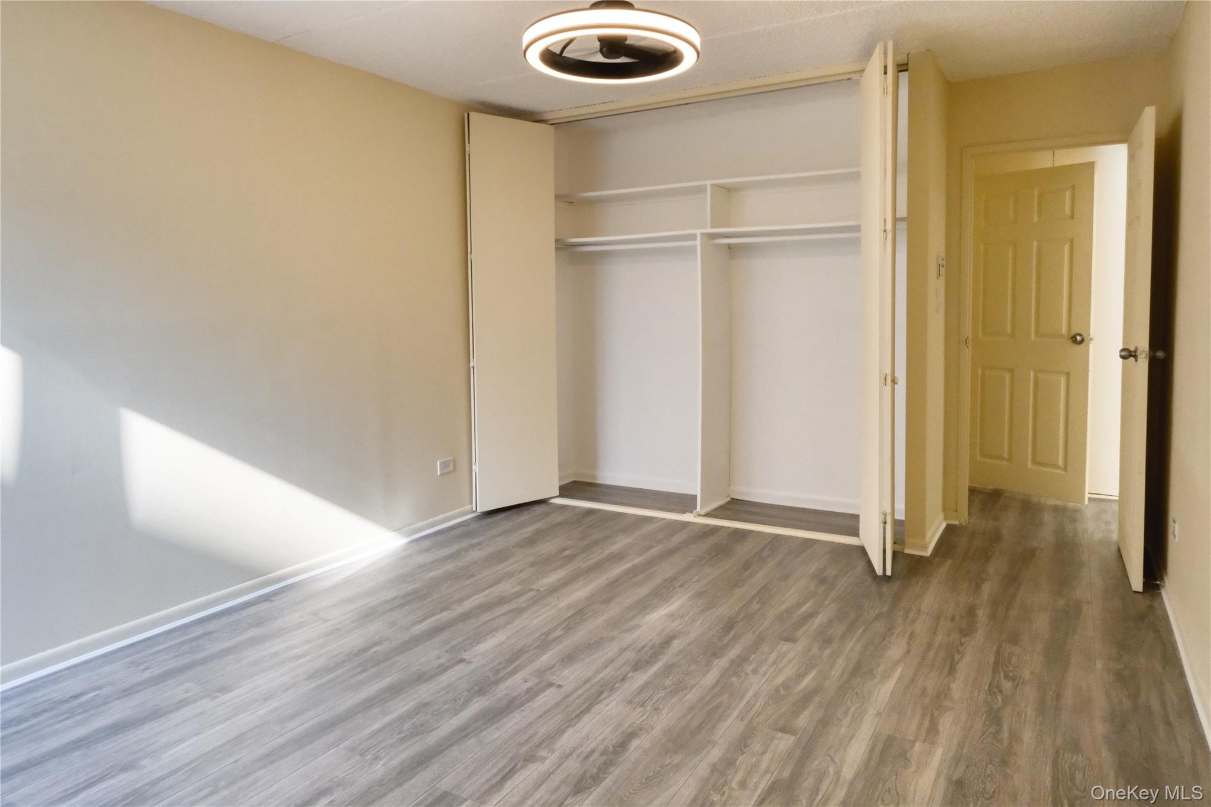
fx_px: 706
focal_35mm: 21
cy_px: 404
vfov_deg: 59.5
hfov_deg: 81.2
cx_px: 606
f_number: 13
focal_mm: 14
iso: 4000
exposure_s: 1/160
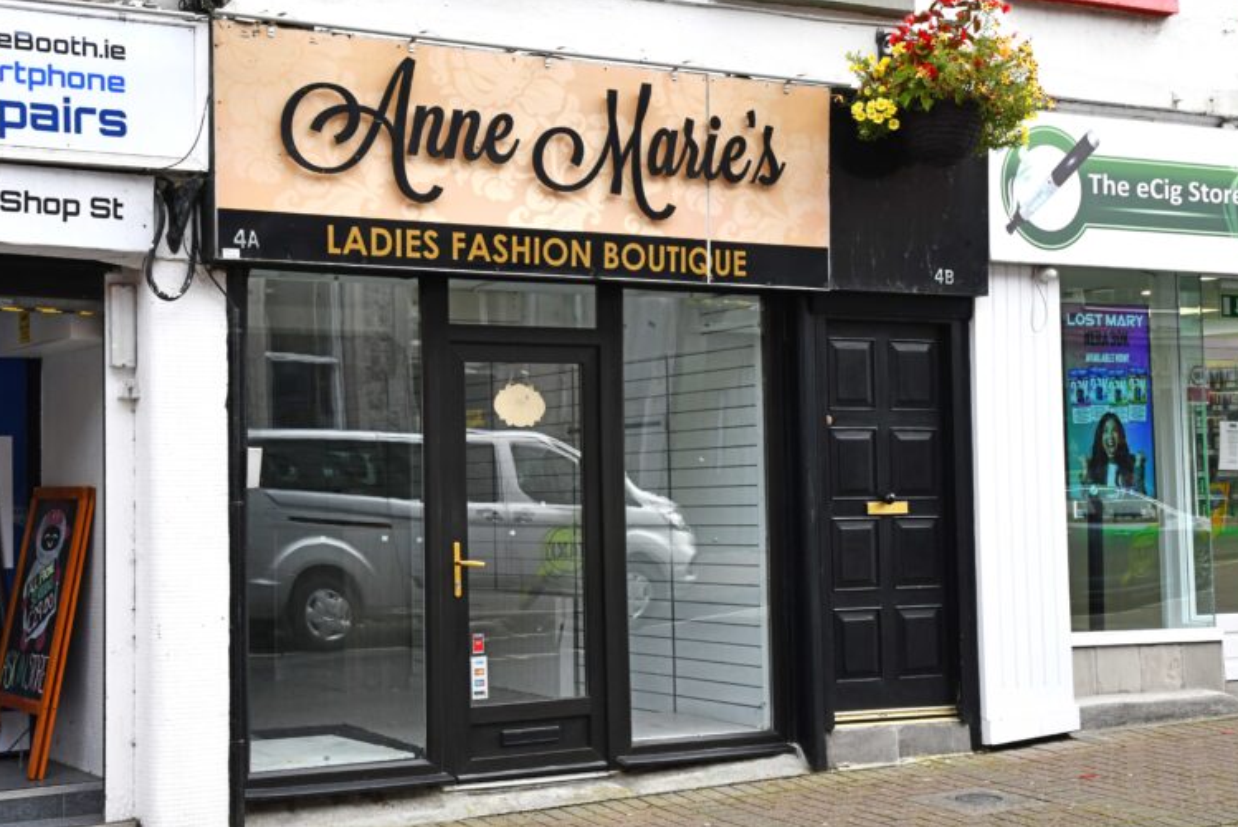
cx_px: 625
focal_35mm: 41
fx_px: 1410
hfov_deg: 47.4
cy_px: 417
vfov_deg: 32.7
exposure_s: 1/100
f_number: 16
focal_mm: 40
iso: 500
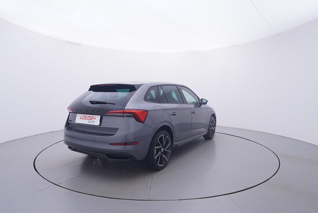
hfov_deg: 77.3
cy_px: 106
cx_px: 159
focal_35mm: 22
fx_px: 199
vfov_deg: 56.2
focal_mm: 15
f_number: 5
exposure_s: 1/80
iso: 200
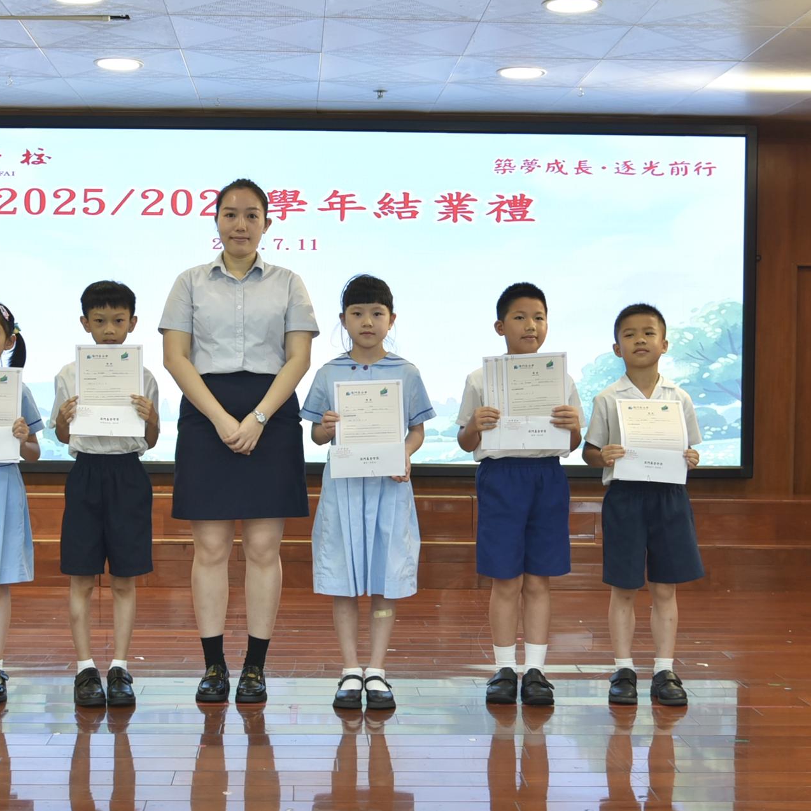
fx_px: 1087
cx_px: 286
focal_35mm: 41
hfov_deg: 40.5
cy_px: 404
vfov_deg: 40.9
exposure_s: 1/90
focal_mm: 32
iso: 400
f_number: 4.8
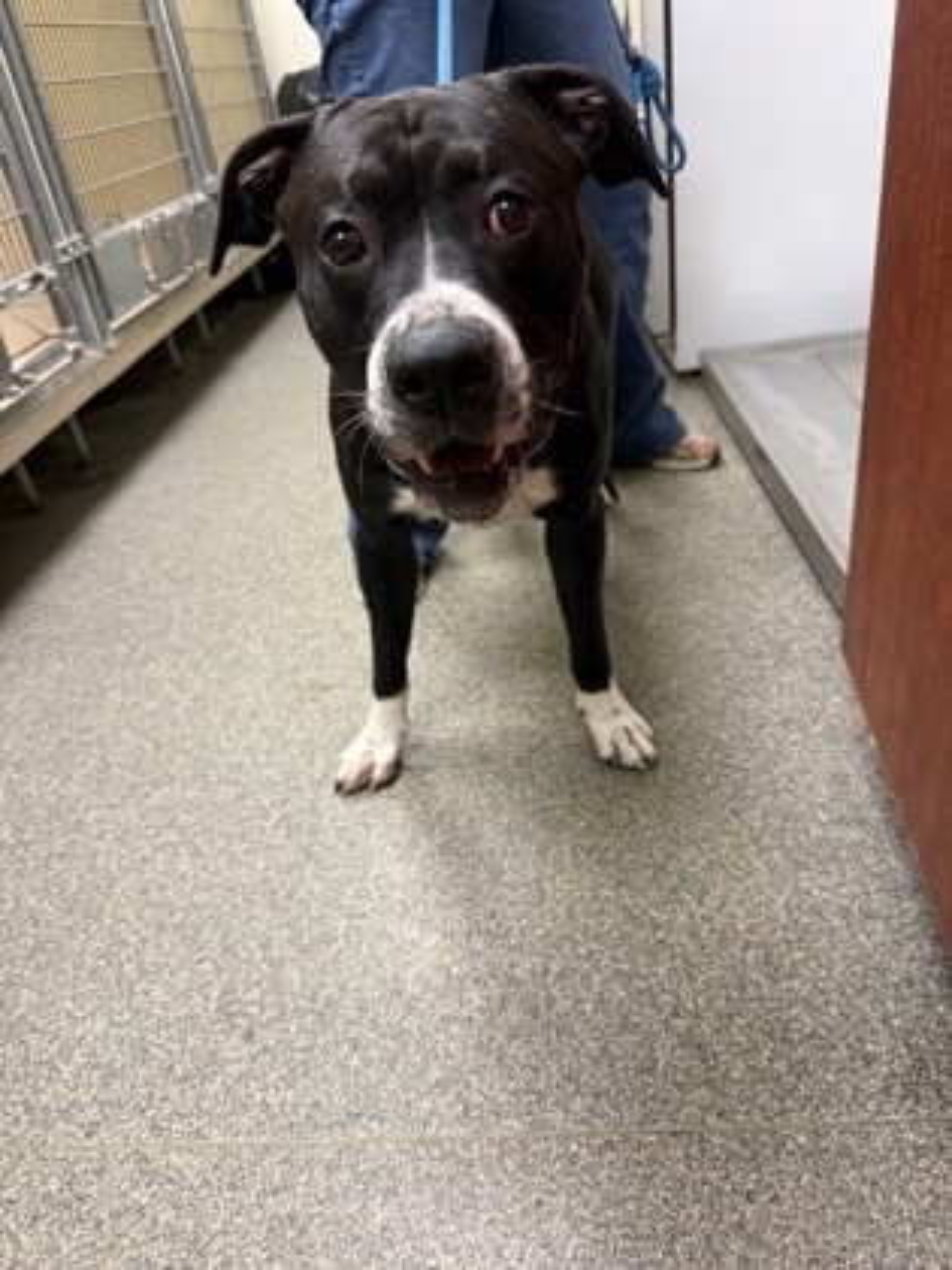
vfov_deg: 71.6
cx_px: 476
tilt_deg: -29.2
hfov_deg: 56.8
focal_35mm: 24
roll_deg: +9.7
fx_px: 880
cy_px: 635
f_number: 1.78
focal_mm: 6.76
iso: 250
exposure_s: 1/60
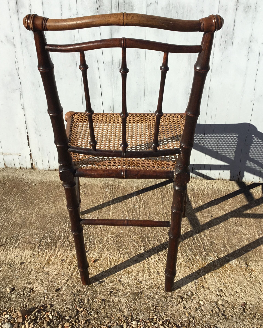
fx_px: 399
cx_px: 137
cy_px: 152
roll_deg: -0.8
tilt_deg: -28.8
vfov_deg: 44.8
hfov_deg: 36.5
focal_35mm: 41
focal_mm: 3.3
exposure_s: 1/1481
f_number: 2.4
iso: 25
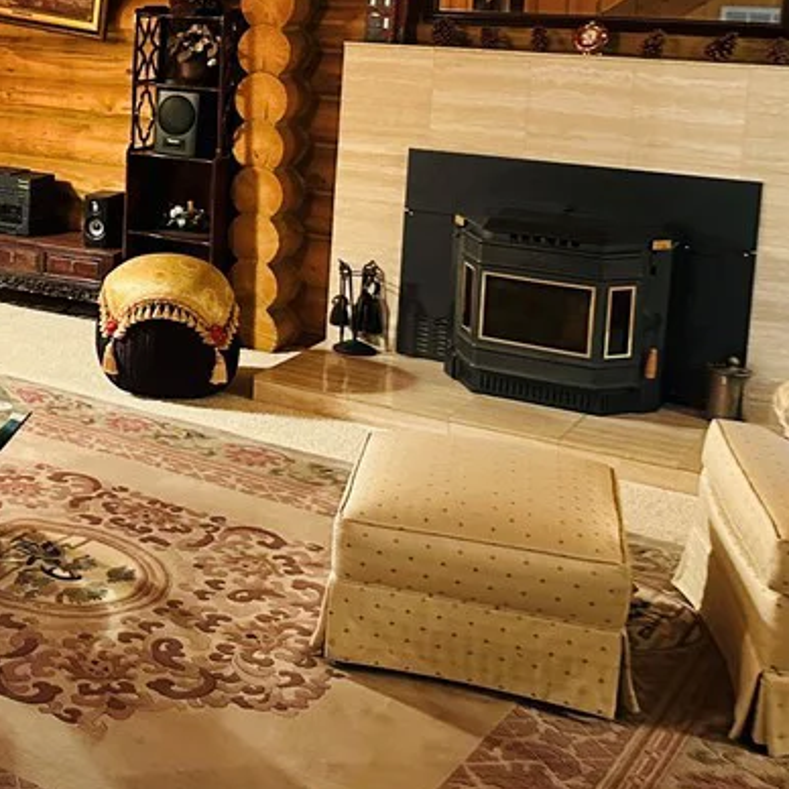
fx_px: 1444
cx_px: -136
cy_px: 134
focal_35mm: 56
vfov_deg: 29.7
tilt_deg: -7.7
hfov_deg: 27.3
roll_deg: -1.5
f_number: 1.78
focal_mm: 6.86
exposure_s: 1/40
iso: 800
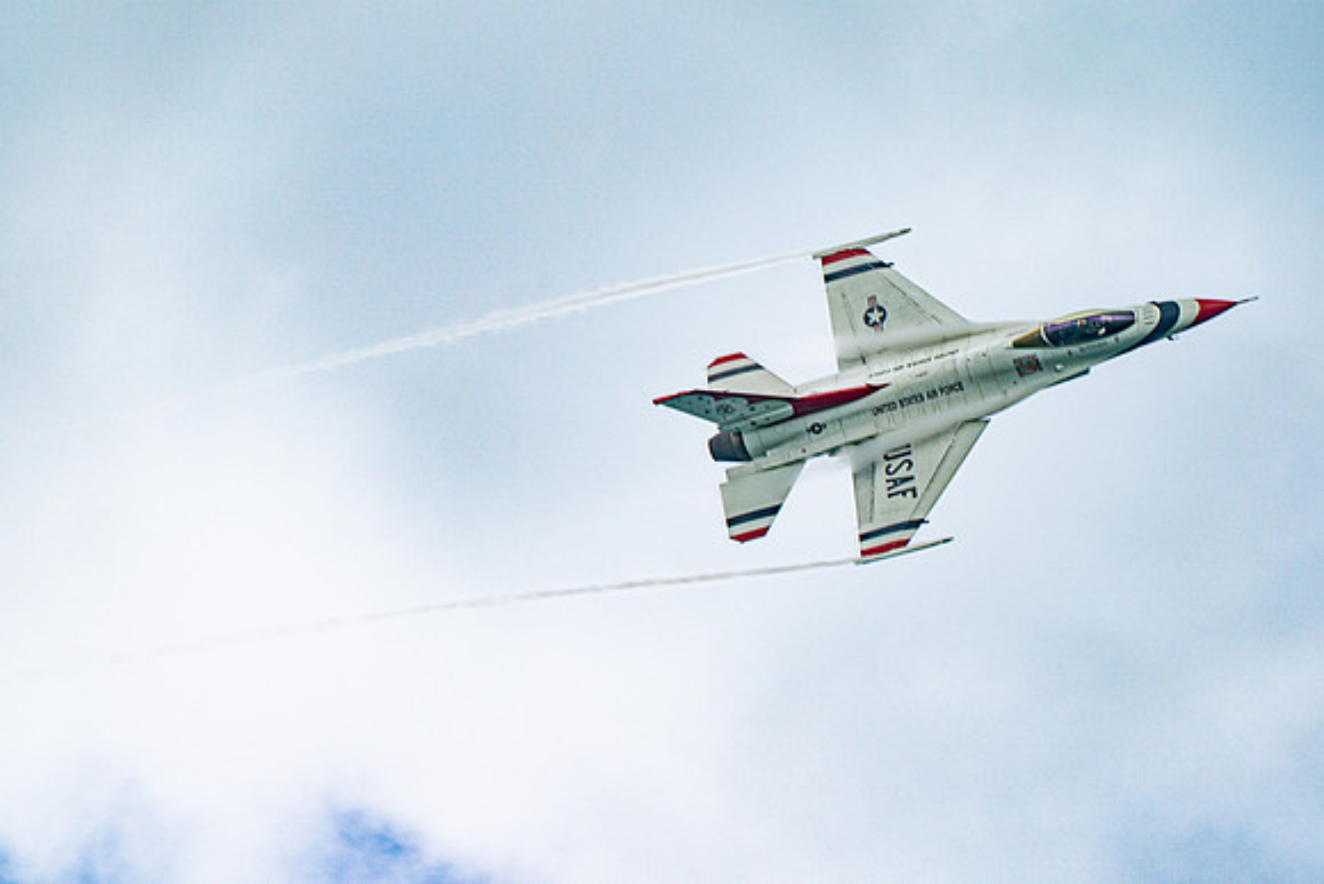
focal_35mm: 486
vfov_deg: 2.8
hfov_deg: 4.2
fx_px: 17883
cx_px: 519
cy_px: 347
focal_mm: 400
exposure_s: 1/1250
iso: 640
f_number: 9
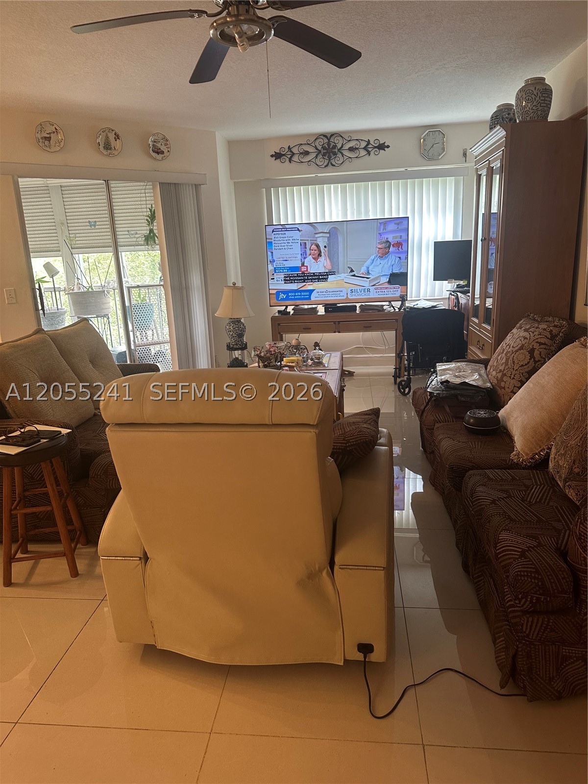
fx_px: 544
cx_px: 294
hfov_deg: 56.8
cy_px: 392
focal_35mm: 24
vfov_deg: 71.6
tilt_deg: -14.7
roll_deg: +1.6
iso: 200
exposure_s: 1/60
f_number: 1.78
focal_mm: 6.86
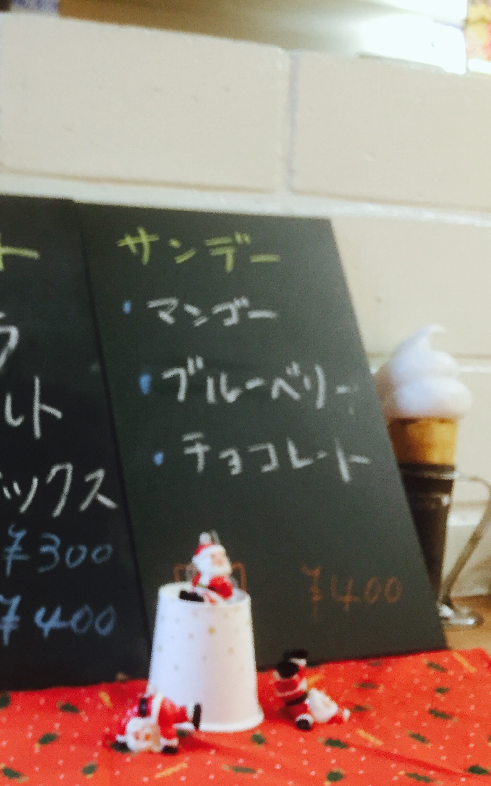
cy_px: 402
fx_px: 899
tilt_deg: +0.7
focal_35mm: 42
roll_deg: -0.8
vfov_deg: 47.2
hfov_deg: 28.3
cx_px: -24
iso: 160
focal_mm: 4.15
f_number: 2.2
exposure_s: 1/33
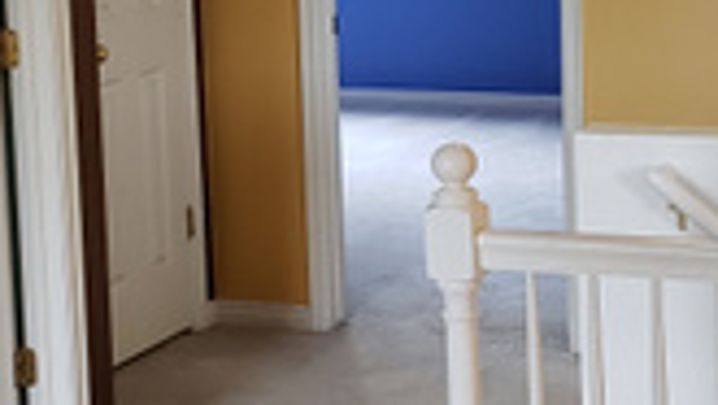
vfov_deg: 11.0
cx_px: 318
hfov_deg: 19.4
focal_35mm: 110
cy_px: 126
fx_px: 2095
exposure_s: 1/40
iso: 250
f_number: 2.4
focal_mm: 4.3
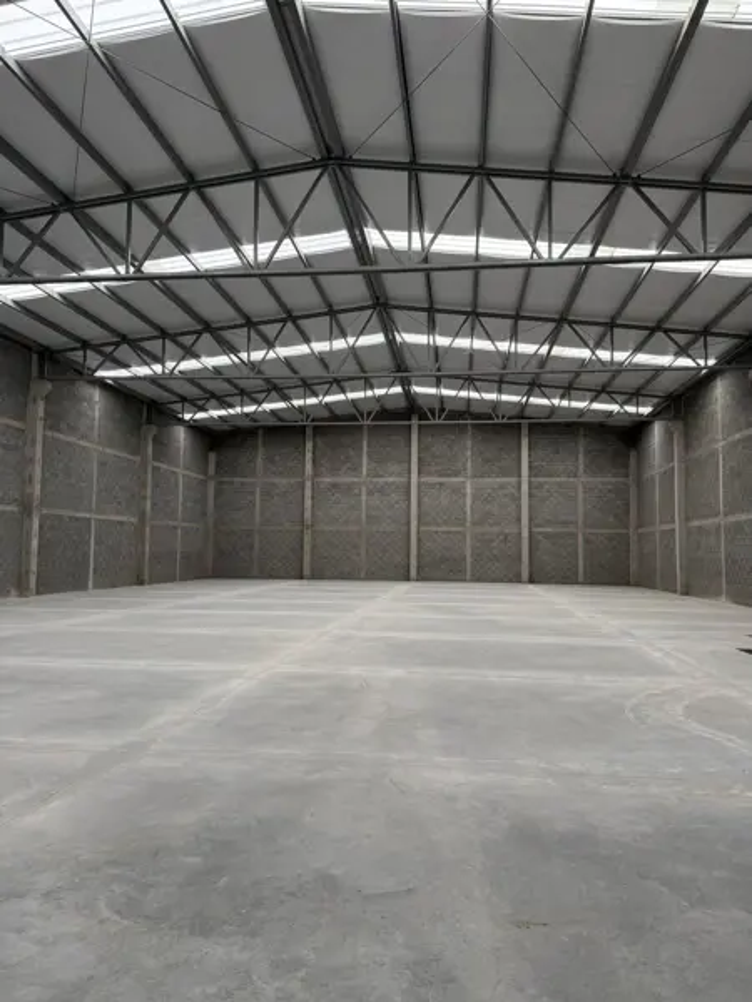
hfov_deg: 56.8
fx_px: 695
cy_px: 501
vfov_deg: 71.6
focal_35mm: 24
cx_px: 376
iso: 100
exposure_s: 1/414
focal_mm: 6.76
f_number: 1.78
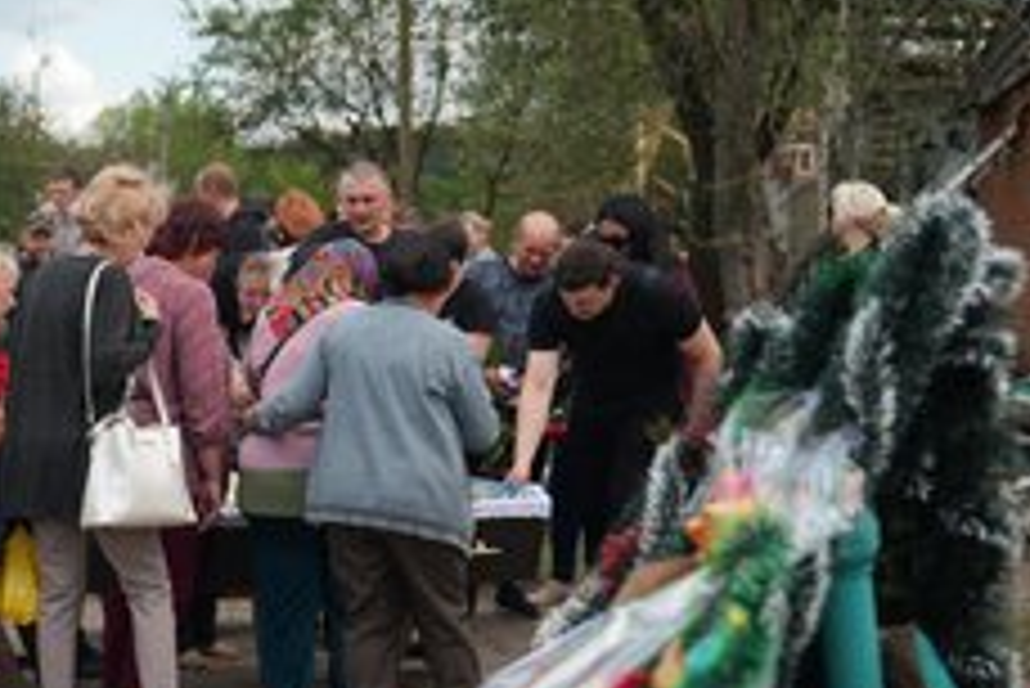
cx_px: 207
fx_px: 1947
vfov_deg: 20.0
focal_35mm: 68
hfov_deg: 29.0
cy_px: 420
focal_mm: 39
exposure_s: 1/200
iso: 100
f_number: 2.8
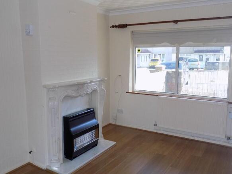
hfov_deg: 60.0
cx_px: 116
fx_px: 201
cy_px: 87
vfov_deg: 46.8
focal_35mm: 30
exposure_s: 1/60
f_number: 3.3
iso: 80
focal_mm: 5.3
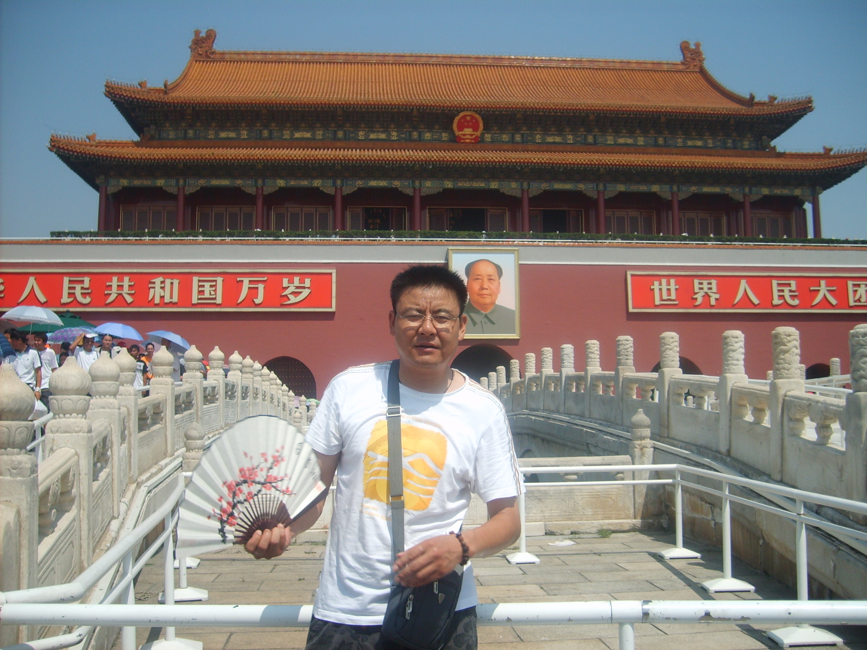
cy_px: 325
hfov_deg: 52.6
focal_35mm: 35
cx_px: 434
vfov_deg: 40.7
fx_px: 877
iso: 50
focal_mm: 5.8
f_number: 7.1
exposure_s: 1/250
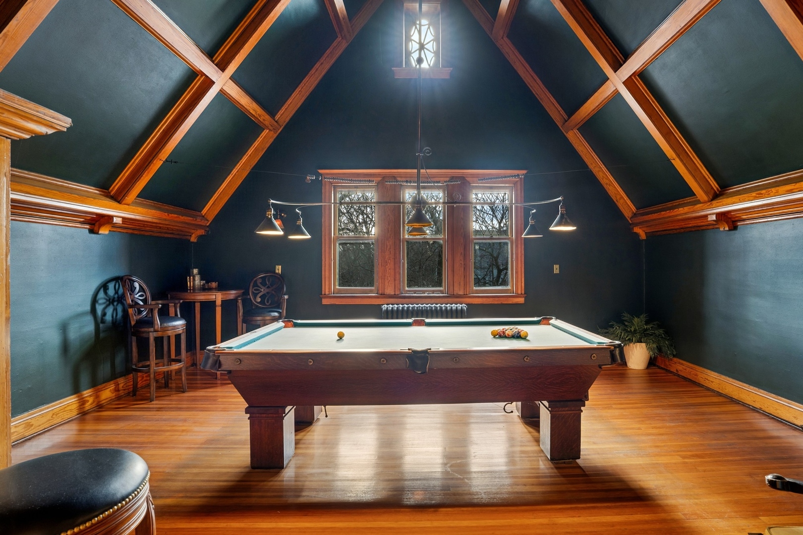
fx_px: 379
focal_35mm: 17
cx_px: 402
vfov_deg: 70.4
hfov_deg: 93.3
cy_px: 268
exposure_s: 1/25
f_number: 8
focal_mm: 17
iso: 320
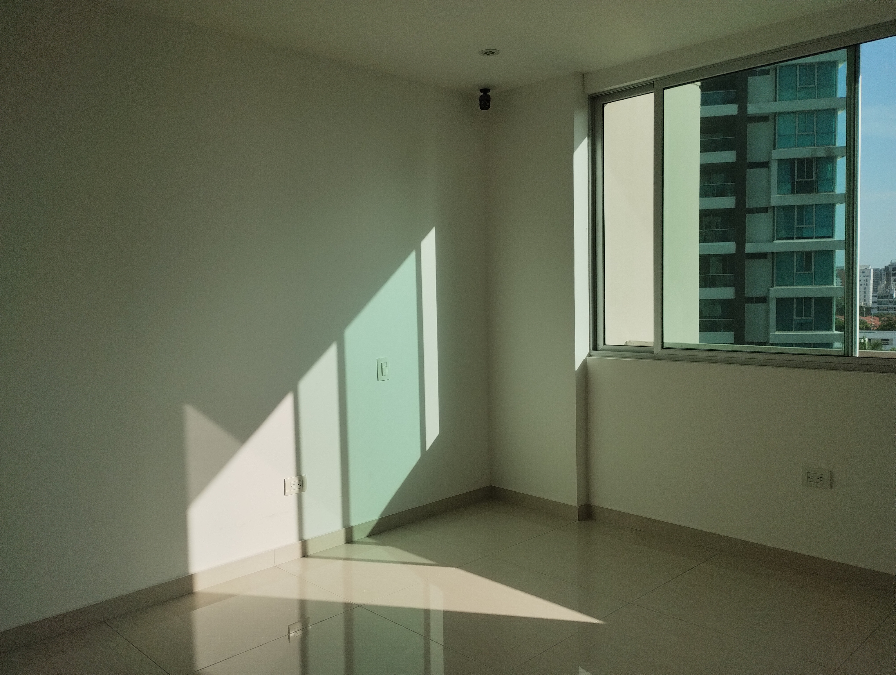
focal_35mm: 28
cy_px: 338
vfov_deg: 49.9
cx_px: 448
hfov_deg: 63.4
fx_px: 726
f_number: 1.8
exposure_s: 1/1589
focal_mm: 4.27
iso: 100
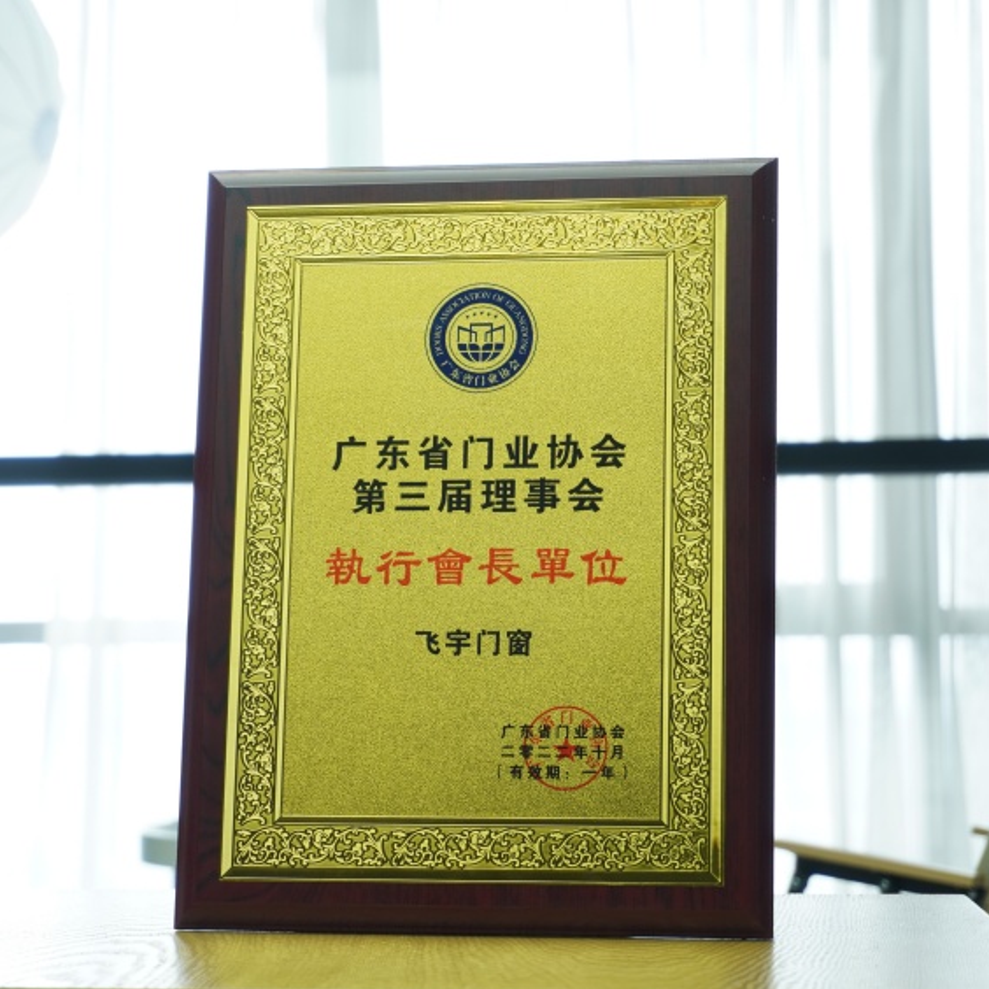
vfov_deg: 18.1
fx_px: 3103
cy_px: 495
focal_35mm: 96
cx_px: 419
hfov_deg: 18.1
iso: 320
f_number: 5.6
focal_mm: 50
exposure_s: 1/50
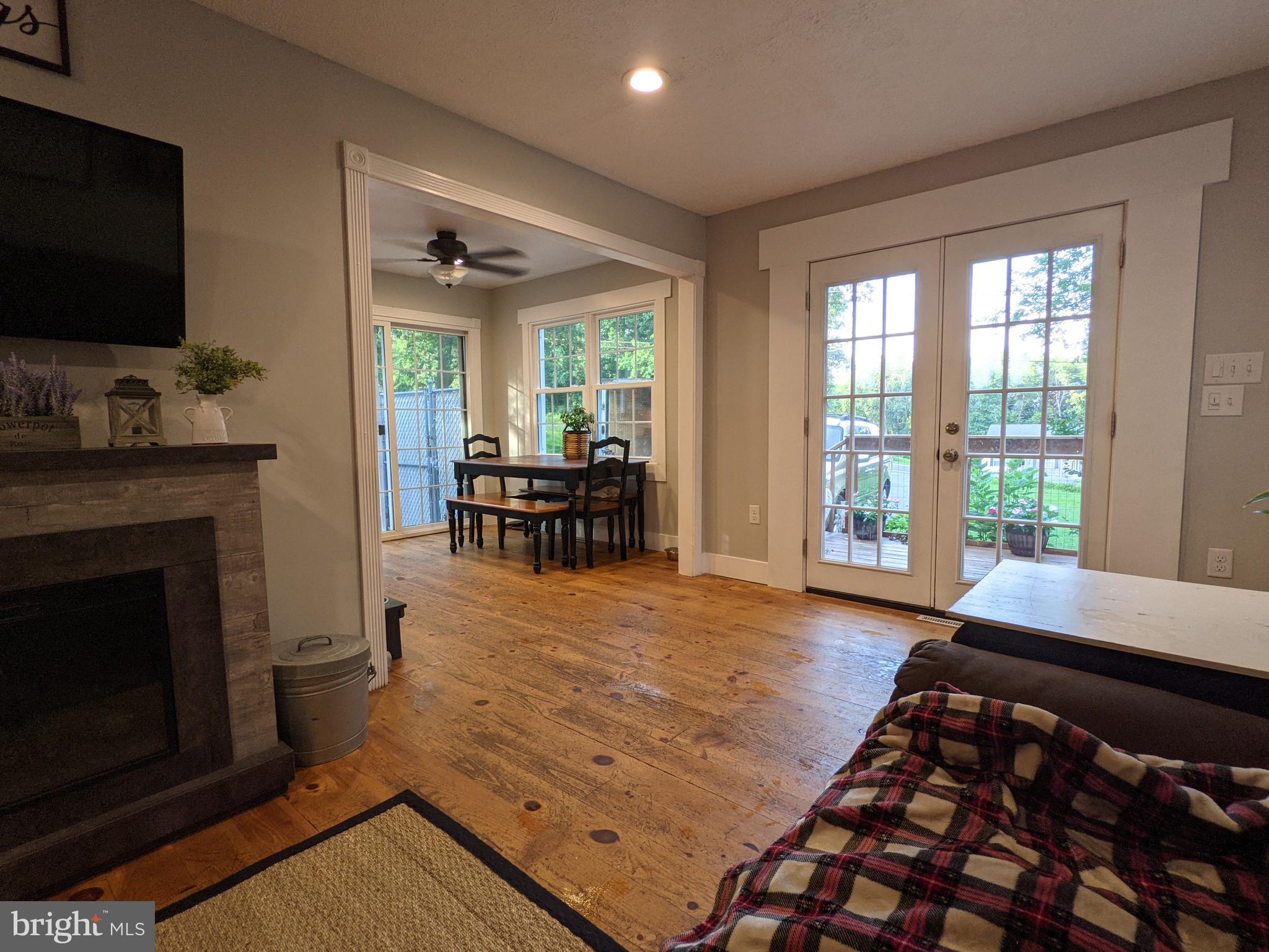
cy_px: 476
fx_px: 587
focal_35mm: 16
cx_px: 634
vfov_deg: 78.1
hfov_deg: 94.5
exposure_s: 1/40
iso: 74
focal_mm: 2.22
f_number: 2.2
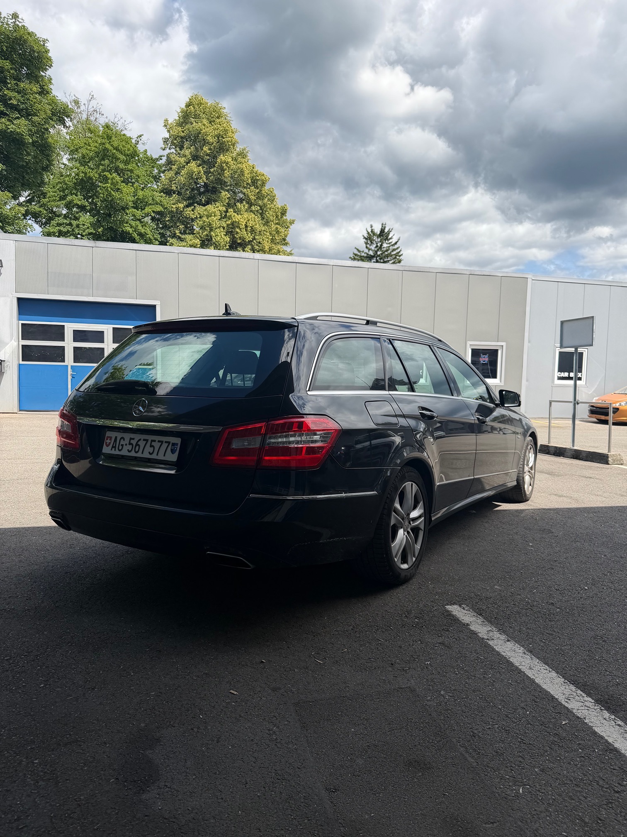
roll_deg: -0.6
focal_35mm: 24
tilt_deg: -1.2
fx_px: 580
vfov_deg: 71.6
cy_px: 418
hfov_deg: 56.8
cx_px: 314
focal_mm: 6.76
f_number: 1.78
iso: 80
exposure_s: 1/3759
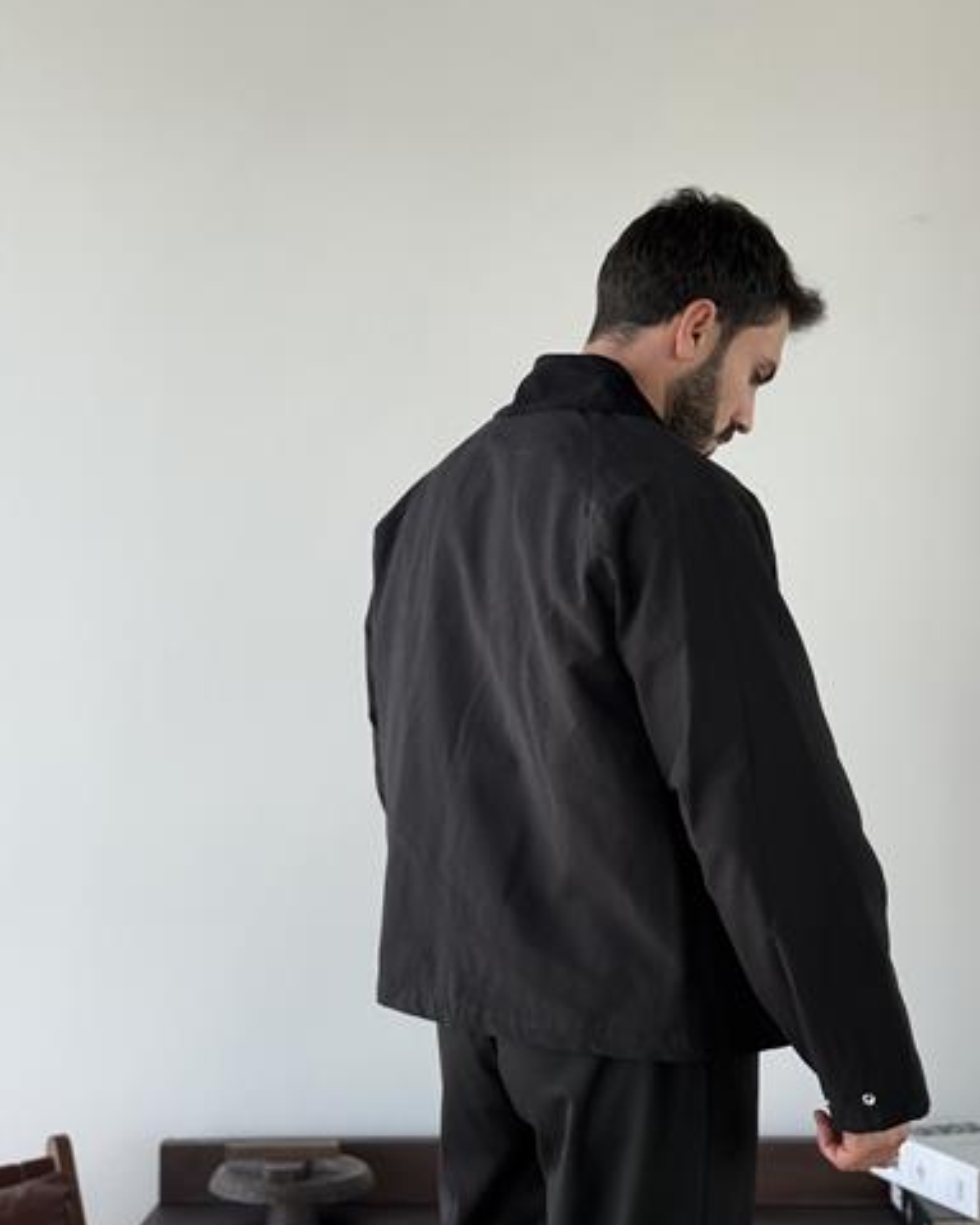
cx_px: 490
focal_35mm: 52
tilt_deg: +2.4
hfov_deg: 29.1
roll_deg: -0.2
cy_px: 627
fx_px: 1885
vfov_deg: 36.0
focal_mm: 6.76
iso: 80
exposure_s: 1/261
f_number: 1.78
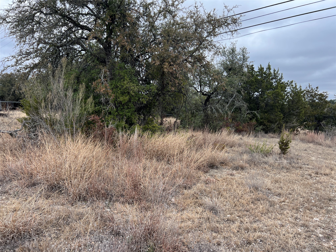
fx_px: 252
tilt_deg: -5.0
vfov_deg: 53.1
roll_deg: -1.0
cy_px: 126
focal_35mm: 26
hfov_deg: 67.3
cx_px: 168
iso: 50
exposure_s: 1/714
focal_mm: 5.7
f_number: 1.5
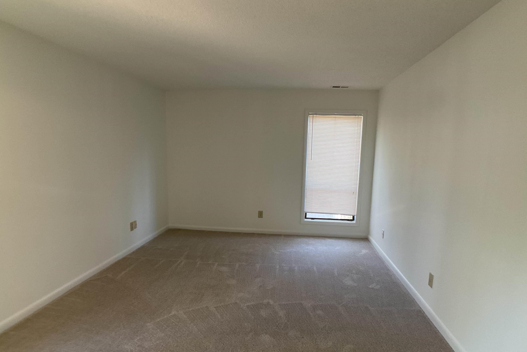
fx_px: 454
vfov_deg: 42.2
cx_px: 262
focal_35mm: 31
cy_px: 199
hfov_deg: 60.3
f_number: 1.8
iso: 125
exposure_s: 1/60
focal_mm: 3
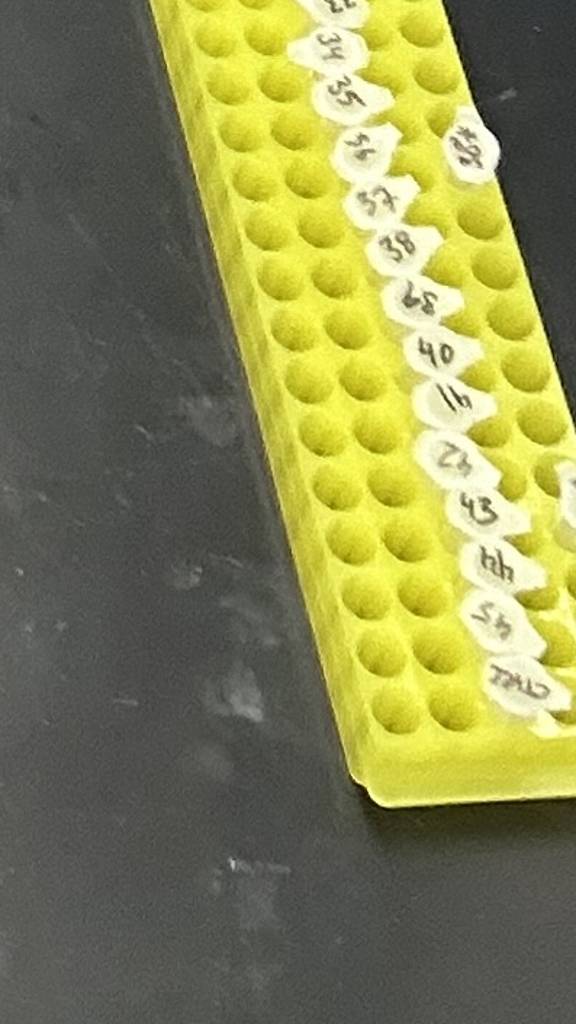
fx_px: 3884
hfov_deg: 7.6
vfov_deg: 13.1
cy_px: -992
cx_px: -1017
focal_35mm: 143
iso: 80
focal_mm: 2.69
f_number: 1.9
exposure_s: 1/60
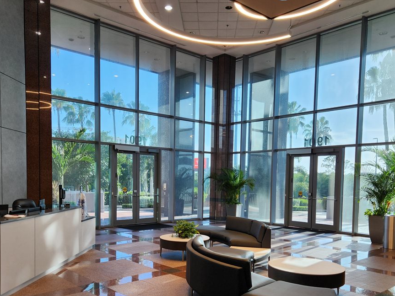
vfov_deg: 43.6
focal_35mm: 32
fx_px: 365
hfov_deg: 56.8
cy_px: 196
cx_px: 196
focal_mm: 5.4
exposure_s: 1/180
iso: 64
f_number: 1.8
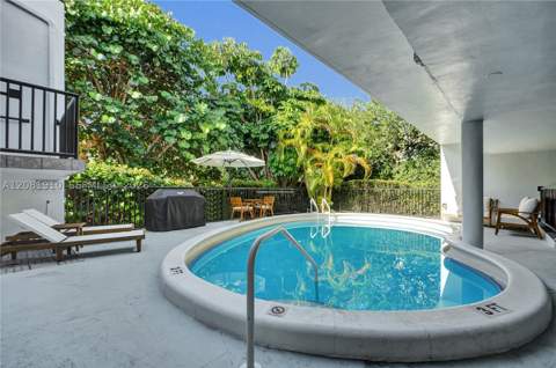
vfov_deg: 73.5
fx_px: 247
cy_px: 184
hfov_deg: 96.8
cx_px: 278
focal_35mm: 16
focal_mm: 16
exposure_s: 1/320
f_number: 5
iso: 160
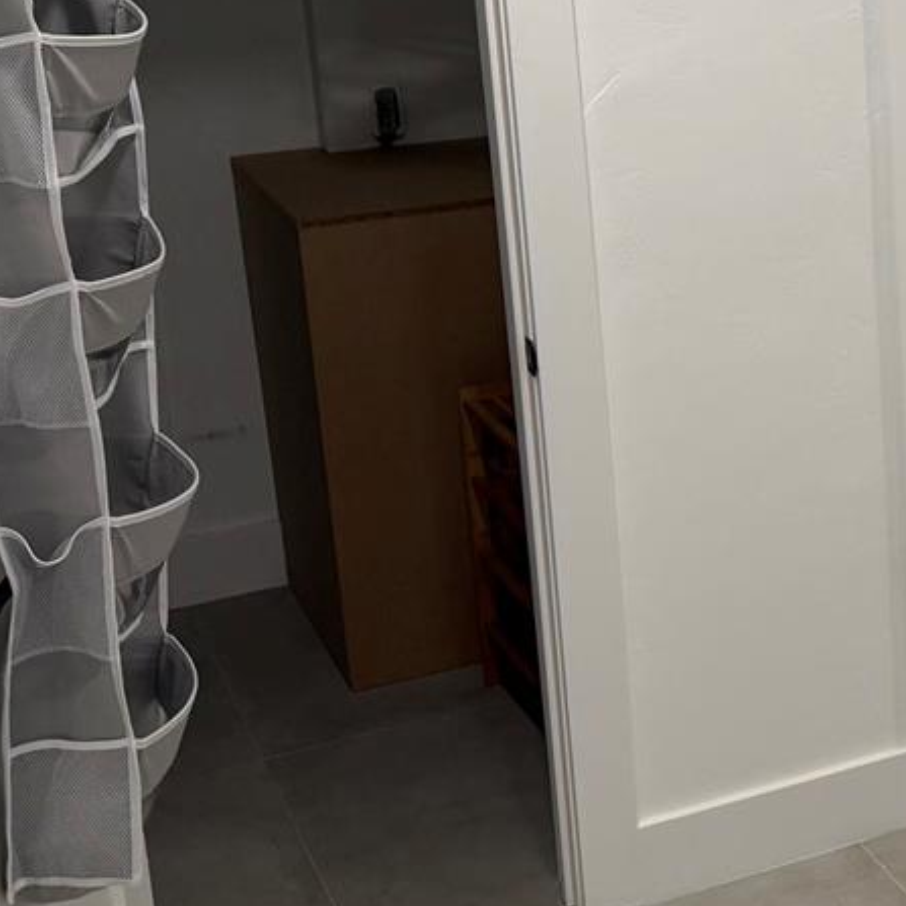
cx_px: 1447
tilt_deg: -16.0
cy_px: 233
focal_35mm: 76
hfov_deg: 19.2
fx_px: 2250
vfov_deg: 22.6
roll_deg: -1.5
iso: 125
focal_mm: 6.76
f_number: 1.78
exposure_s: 1/120
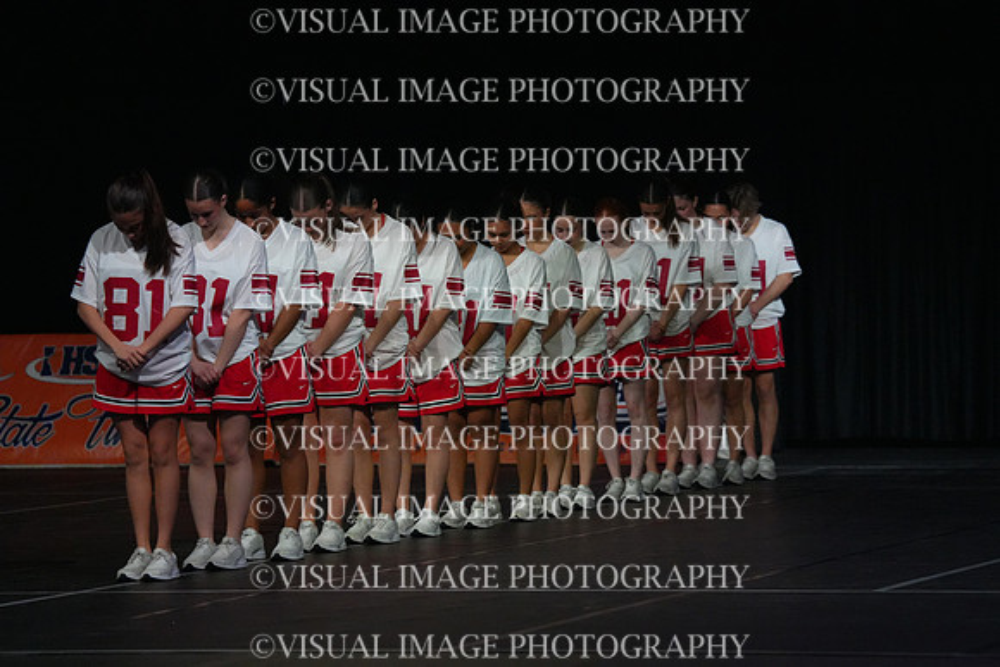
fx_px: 5279
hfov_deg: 10.8
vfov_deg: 7.2
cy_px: 334
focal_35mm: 190
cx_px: 500
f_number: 5
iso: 12800
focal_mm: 190
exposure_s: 1/1000
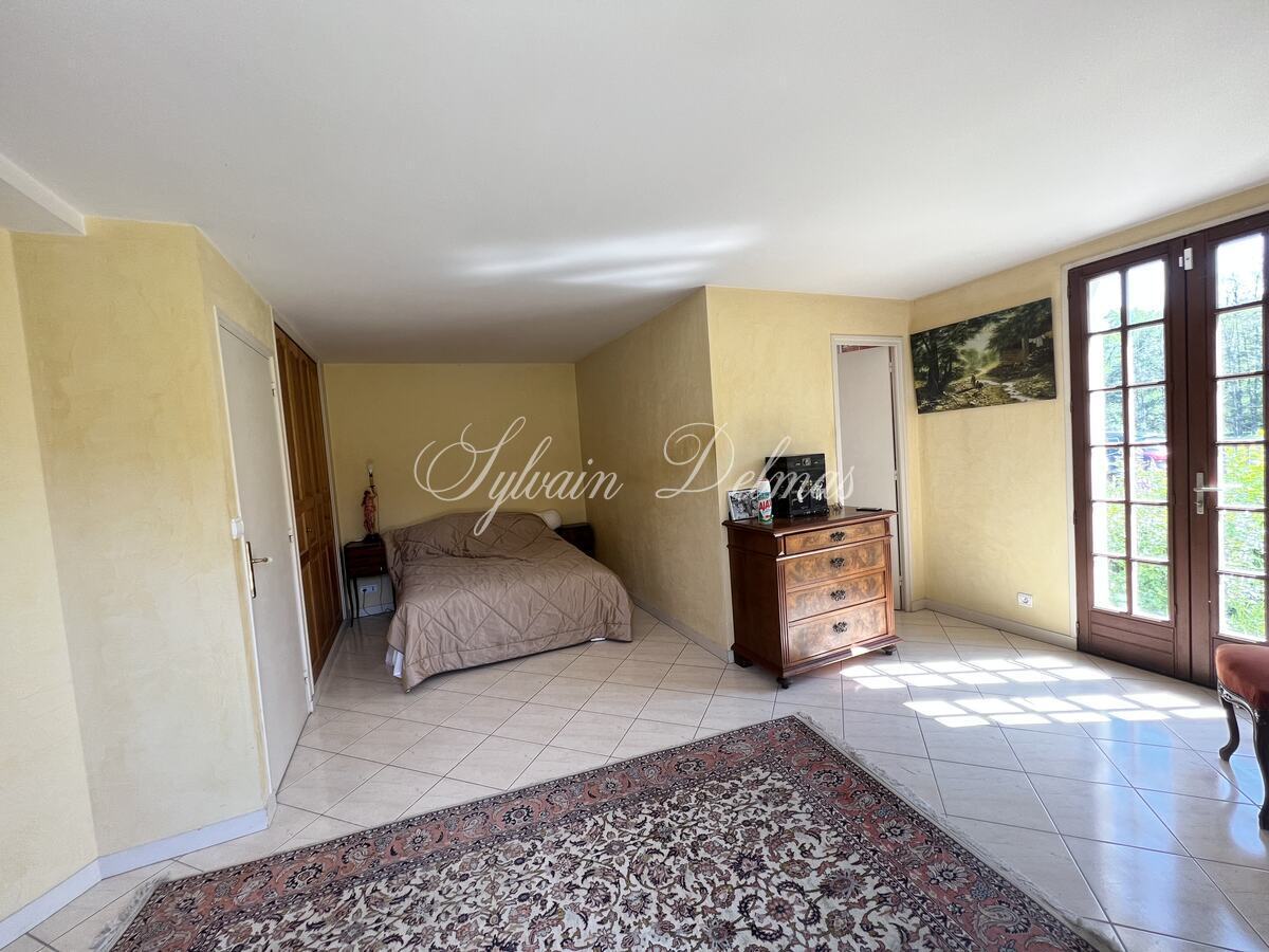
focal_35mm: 13
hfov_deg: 106.2
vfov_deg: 89.9
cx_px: 634
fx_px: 477
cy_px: 476
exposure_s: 1/99
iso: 64
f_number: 1.8
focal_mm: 1.57
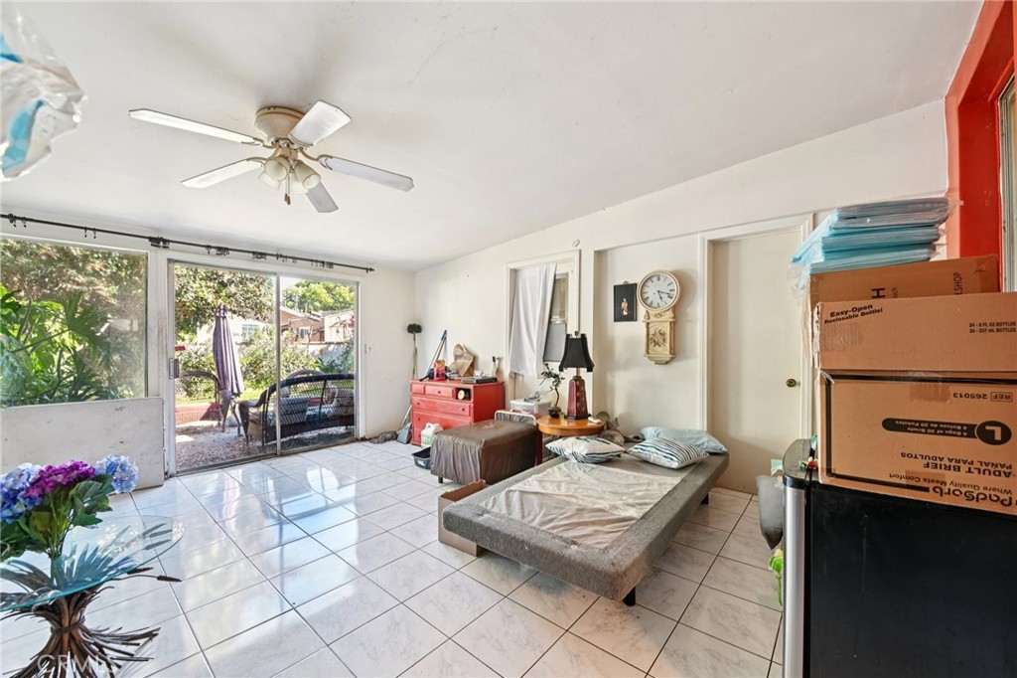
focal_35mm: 13
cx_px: 508
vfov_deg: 85.4
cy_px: 339
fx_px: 367
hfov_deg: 108.3
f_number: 8
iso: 400
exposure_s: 1/5
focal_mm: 13
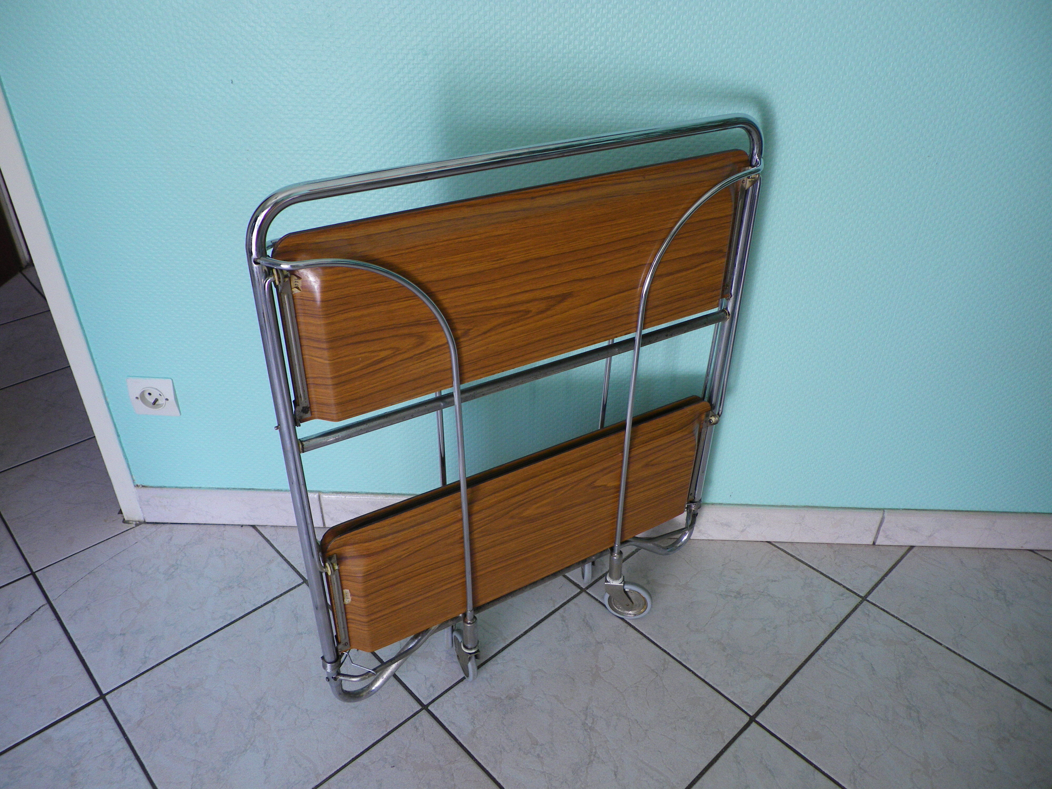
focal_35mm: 28
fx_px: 851
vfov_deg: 49.7
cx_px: 526
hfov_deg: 63.4
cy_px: 394
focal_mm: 4.9
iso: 80
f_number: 2.6
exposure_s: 1/60
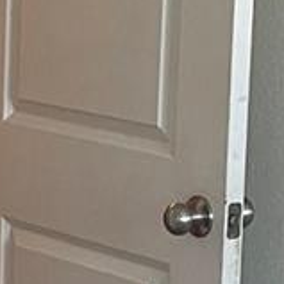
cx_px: -73
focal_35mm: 213
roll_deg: -0.8
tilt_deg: -7.9
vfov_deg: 8.2
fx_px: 1977
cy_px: 248
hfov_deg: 8.1
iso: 100
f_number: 1.6
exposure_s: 1/60
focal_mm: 5.1
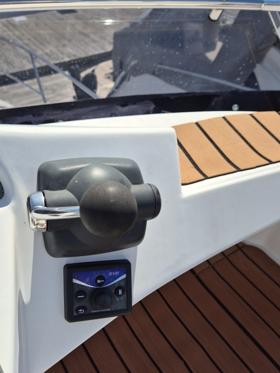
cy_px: 223
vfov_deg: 62.9
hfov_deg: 49.5
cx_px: 115
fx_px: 302
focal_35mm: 28
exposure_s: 1/2312
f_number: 1.8
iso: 25
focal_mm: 5.4
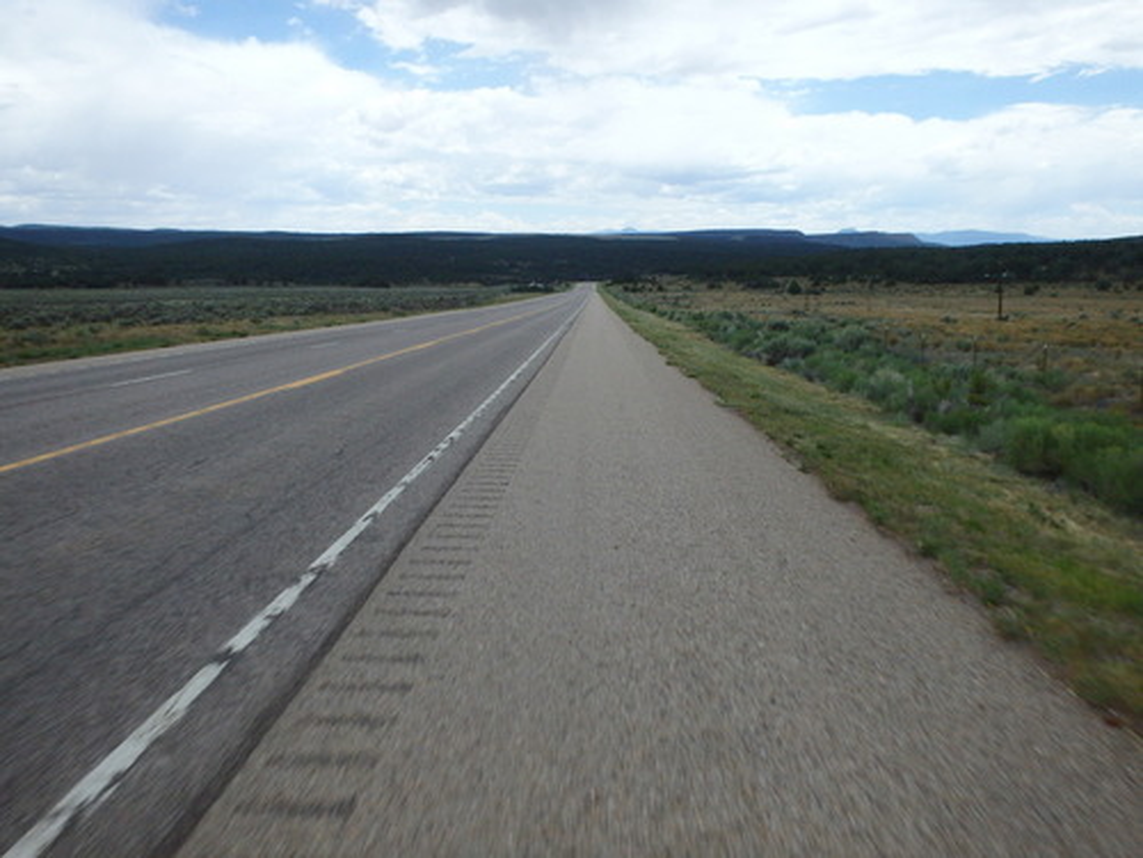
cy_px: 429
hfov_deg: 63.4
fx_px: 925
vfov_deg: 49.7
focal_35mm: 28
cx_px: 572
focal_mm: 5
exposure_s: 1/200
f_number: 11
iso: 250
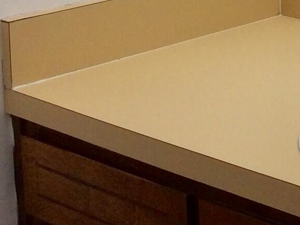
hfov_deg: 12.9
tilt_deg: -8.3
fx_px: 1230
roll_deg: +1.2
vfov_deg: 9.9
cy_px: -172
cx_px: 496
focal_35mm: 142
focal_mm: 3.3
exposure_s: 1/60
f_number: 2.4
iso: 32
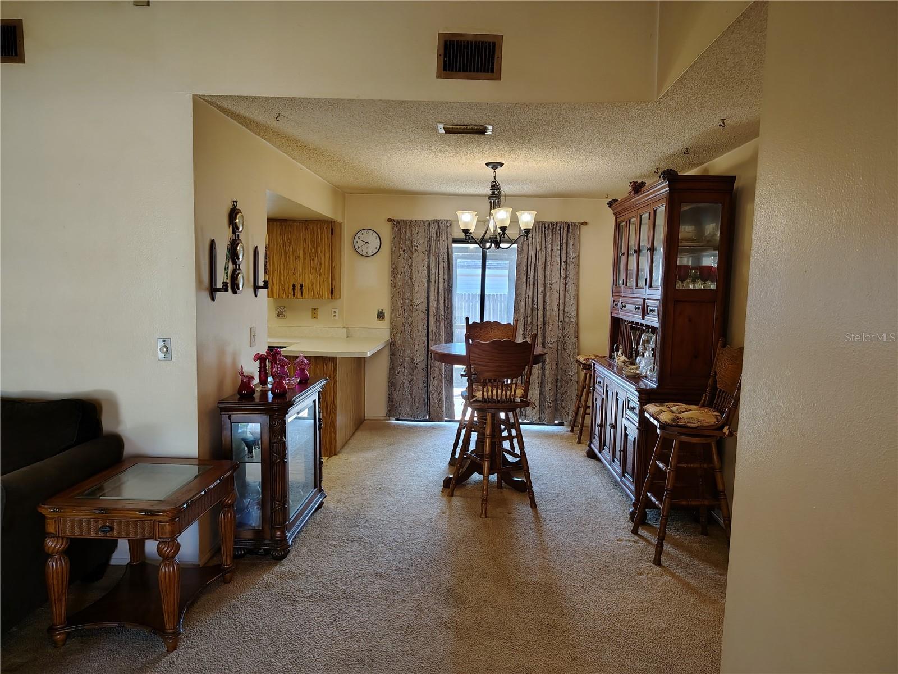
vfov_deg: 56.8
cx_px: 449
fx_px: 623
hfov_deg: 71.6
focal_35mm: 24
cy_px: 337
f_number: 1.8
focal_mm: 5.56
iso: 876
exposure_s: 1/60
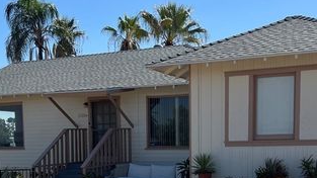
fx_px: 487
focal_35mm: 58
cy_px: 190
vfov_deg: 19.9
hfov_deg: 35.9
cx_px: 188
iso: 50
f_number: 1.5
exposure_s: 1/3077
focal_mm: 5.7
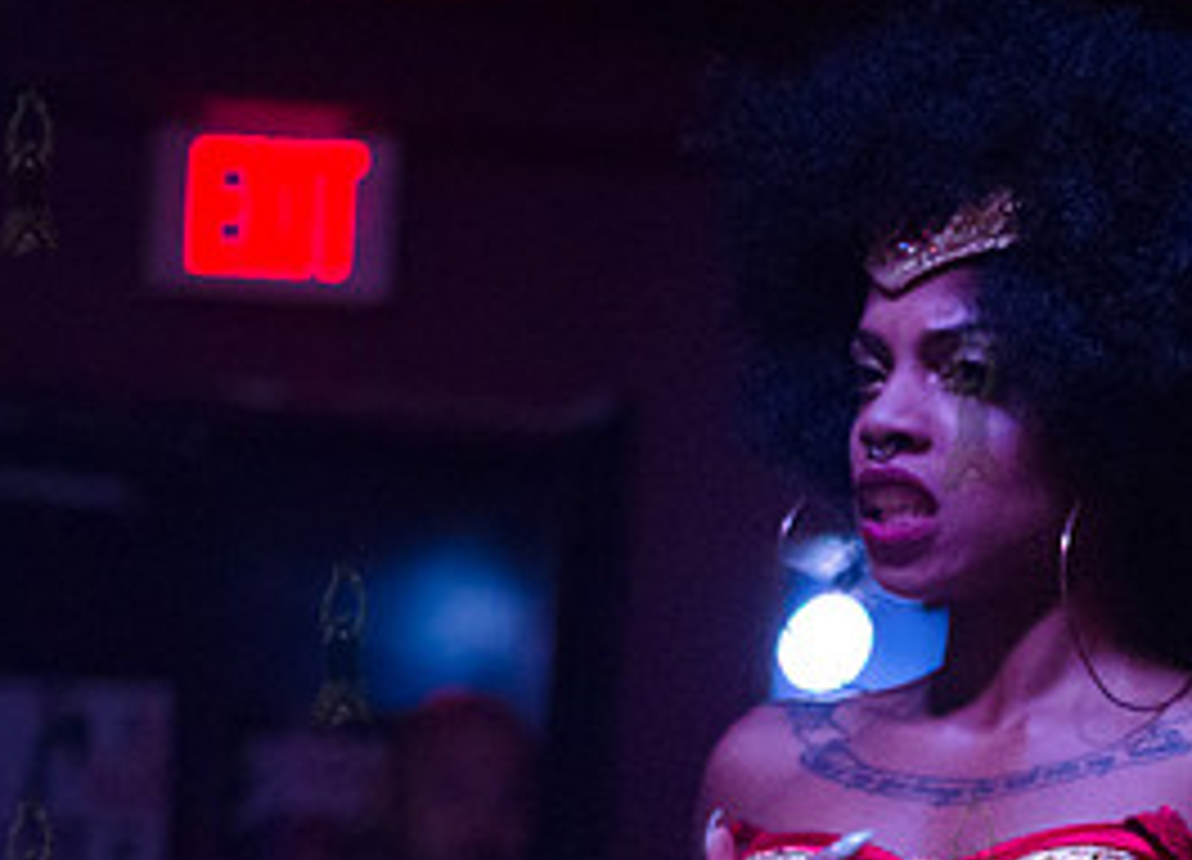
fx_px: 3973
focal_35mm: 117
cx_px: 1092
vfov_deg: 12.2
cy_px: 888
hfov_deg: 16.8
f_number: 2
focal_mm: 50
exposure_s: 1/320
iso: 5000
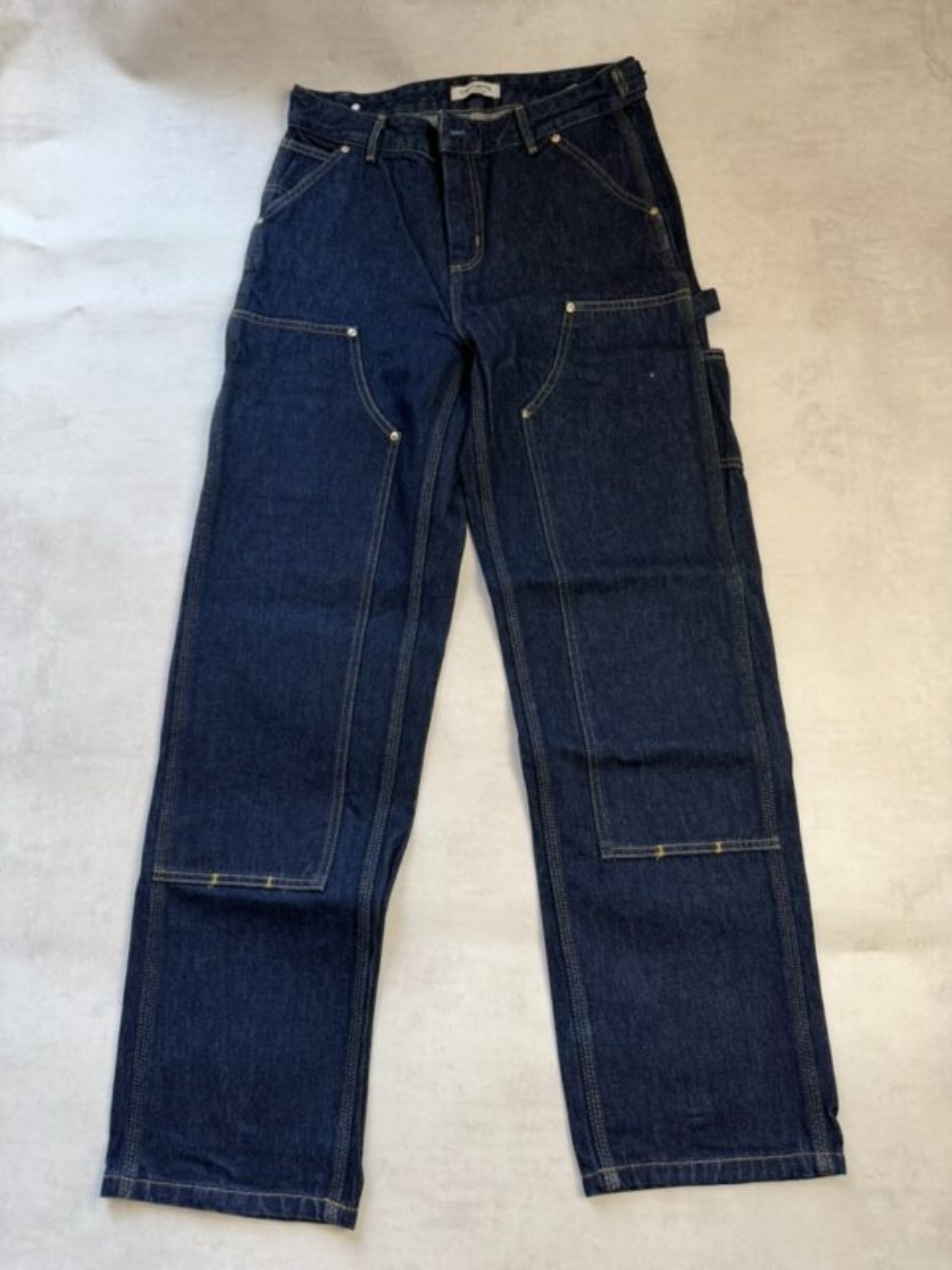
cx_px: 476
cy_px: 635
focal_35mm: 24
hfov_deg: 56.8
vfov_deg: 71.6
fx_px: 880
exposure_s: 1/100
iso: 80
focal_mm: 6.76
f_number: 1.78
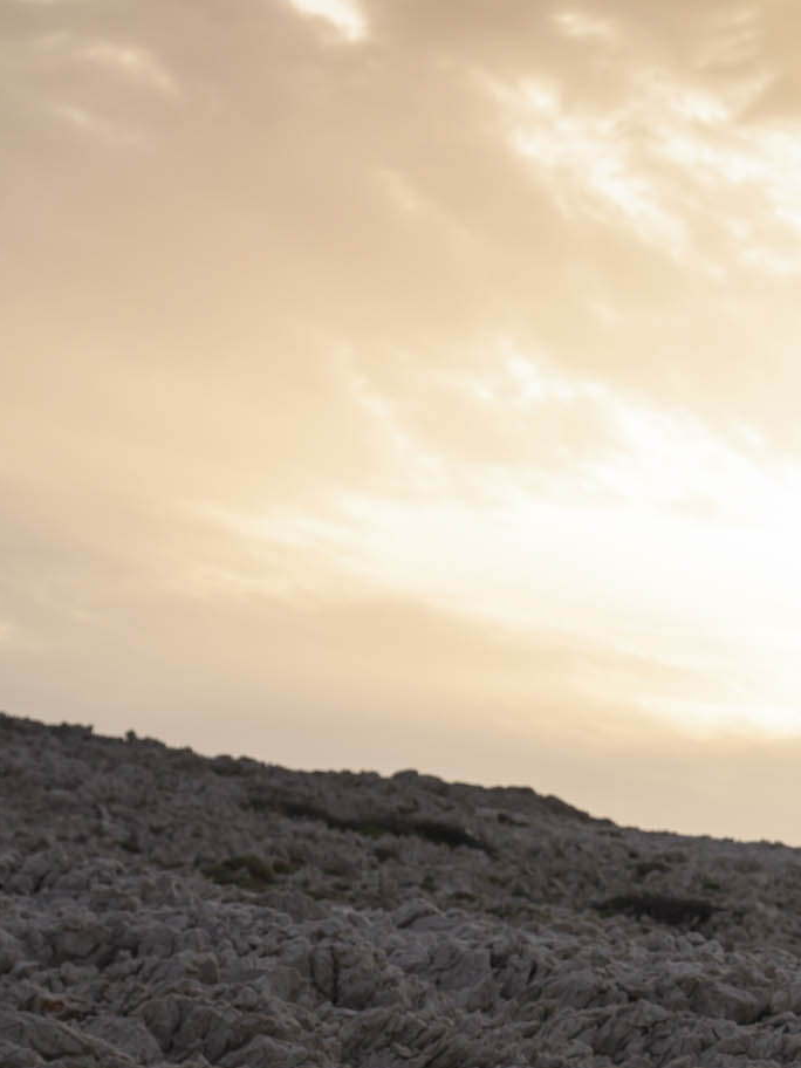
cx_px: 1406
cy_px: 1001
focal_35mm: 205
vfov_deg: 9.6
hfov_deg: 7.1
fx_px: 6325
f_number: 6.3
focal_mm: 60
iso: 80
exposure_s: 1/60
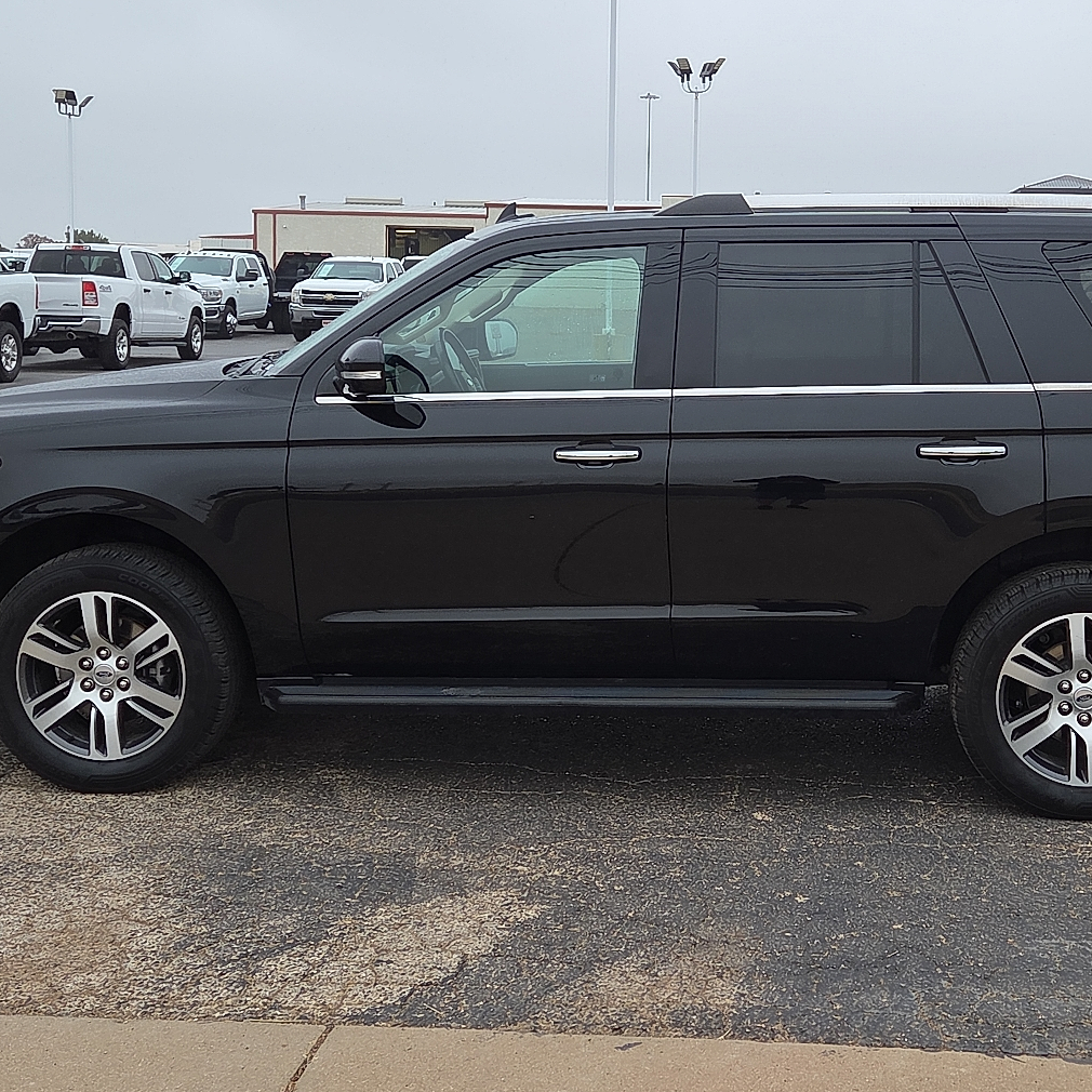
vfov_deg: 34.6
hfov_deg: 34.5
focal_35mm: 49
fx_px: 1749
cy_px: 483
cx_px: 674
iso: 76
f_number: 1.8
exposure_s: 1/1111
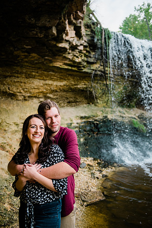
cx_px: 76
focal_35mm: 32
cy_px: 114
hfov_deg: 41.1
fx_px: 203
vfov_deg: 58.7
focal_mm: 32
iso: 400
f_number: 2.8
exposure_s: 1/500
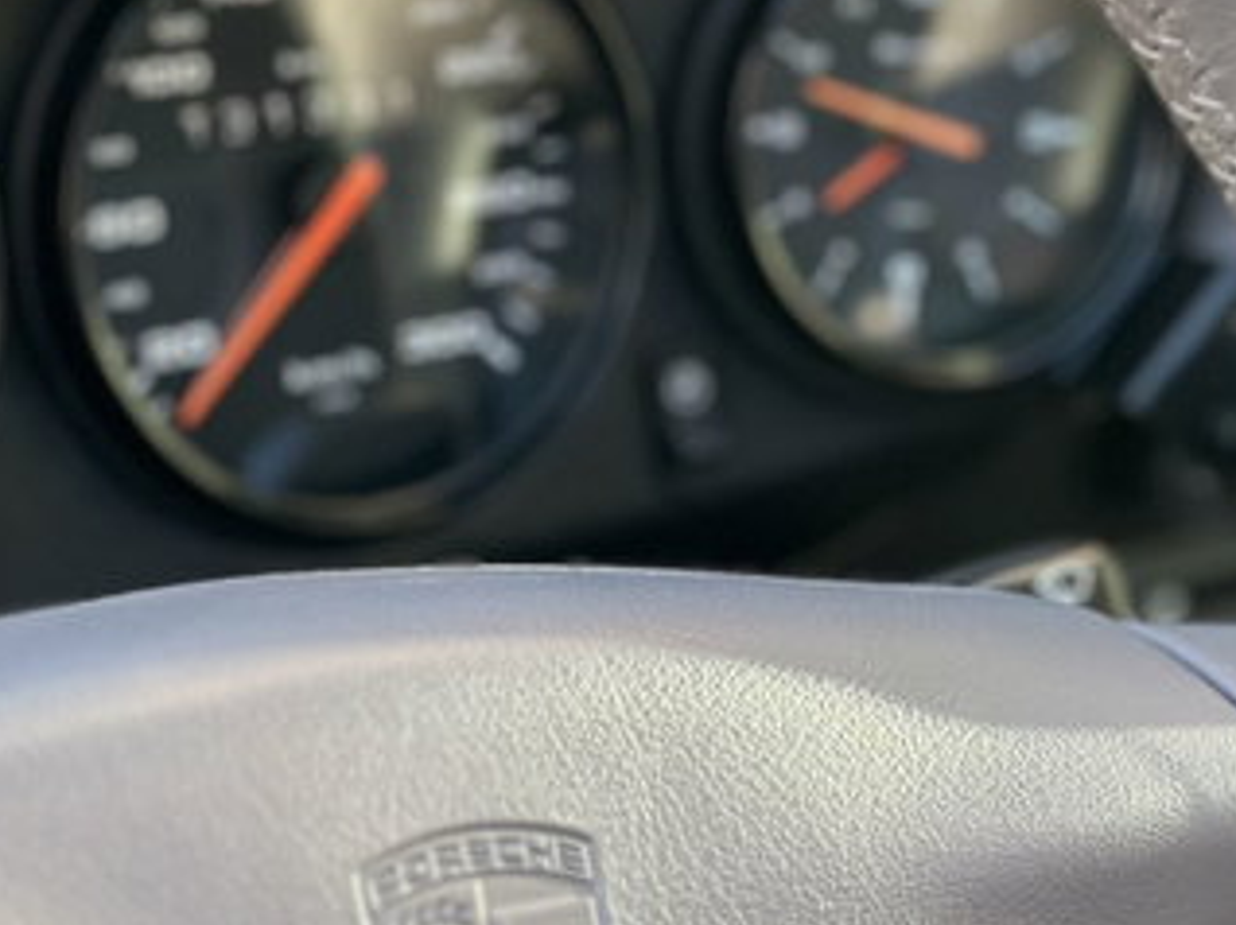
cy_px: 350
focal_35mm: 116
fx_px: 4139
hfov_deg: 16.9
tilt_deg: -14.4
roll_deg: -2.2
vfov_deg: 12.7
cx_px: 412
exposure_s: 1/139
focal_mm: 6.86
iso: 125
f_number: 1.78
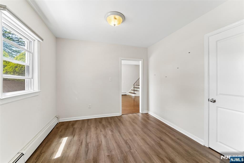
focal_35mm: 14
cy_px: 82
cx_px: 122
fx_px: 95
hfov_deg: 104.3
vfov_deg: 81.2
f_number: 8
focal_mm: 14
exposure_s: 1/30
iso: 400
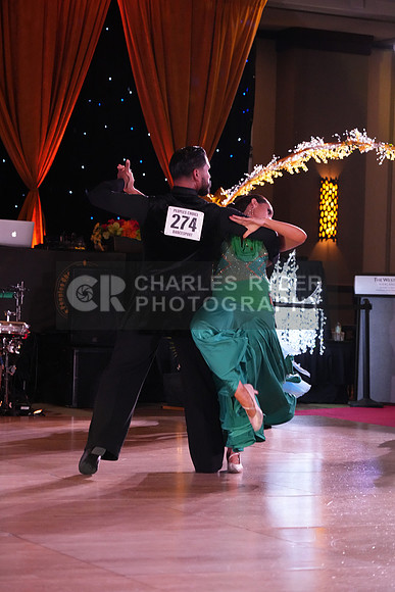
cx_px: 198
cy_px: 296
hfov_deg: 13.6
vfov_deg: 20.2
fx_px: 1661
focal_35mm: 101
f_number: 5
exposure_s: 1/400
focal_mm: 101
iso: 6400
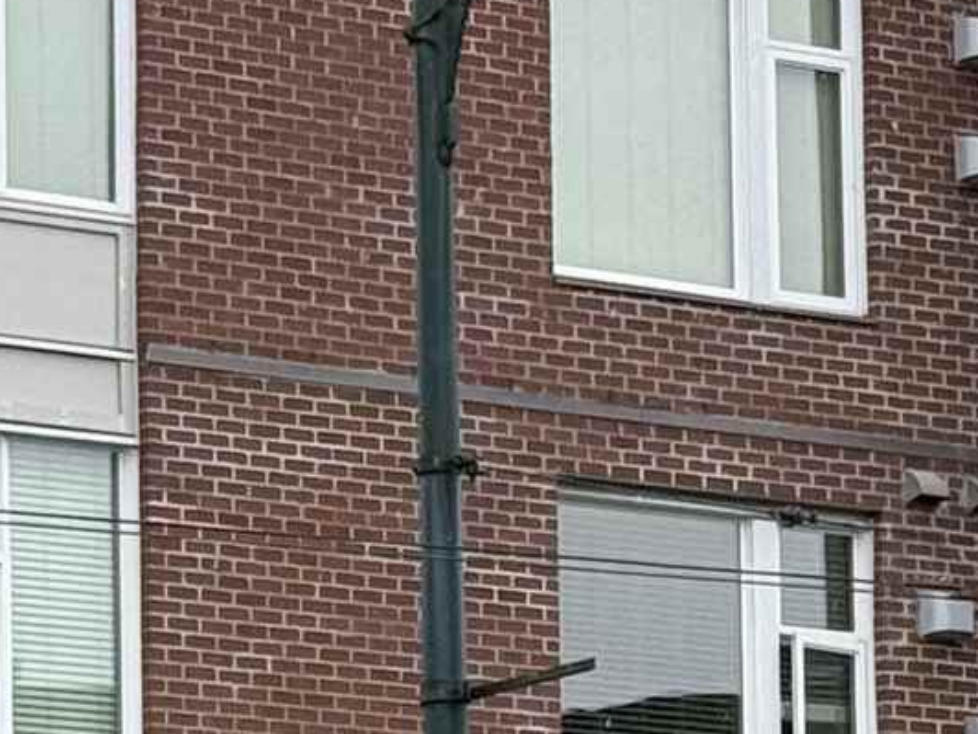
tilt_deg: +7.6
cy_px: 826
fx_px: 7826
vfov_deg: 5.3
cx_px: 432
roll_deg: +1.4
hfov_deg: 7.2
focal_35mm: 277
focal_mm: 6.76
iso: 100
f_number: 1.78
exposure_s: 1/1167
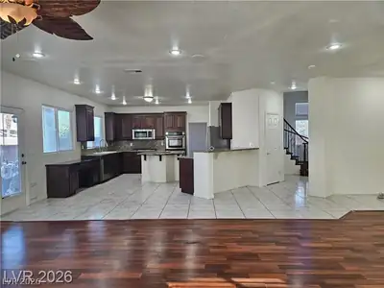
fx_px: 255
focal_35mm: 23
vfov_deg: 58.9
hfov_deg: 73.9
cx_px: 192
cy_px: 144
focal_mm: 5.4
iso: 200
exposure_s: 1/120
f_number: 1.8
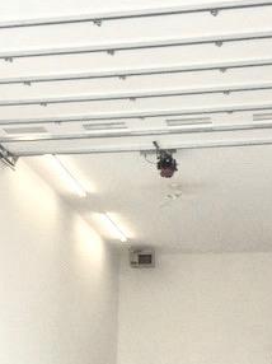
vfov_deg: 28.4
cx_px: 141
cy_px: 342
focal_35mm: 65
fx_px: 682
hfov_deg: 22.6
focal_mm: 4.15
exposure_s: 1/391
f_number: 2.2
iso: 32
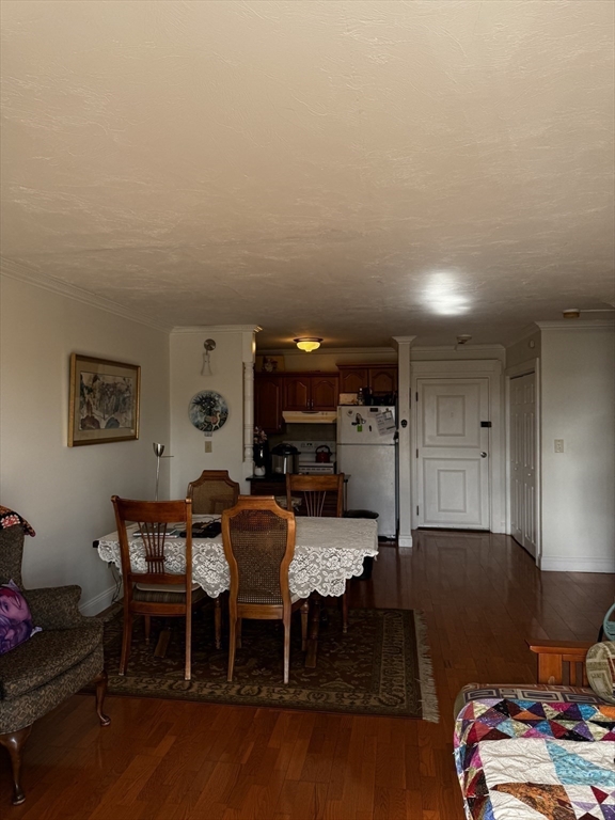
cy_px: 410
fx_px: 569
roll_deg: -0.2
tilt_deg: -1.9
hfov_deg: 56.8
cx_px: 308
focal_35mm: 24
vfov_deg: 71.6
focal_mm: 6.86
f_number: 1.78
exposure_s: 1/457
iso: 80
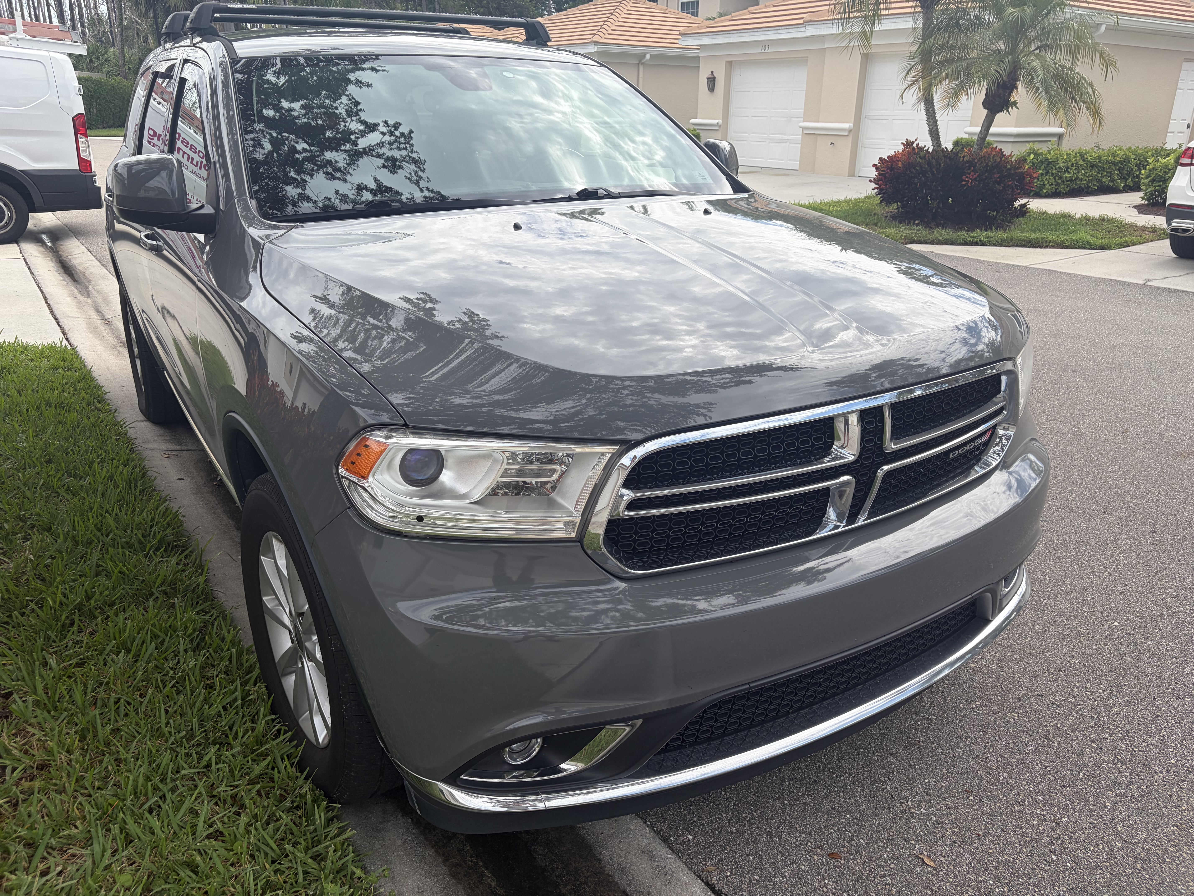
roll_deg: -1.0
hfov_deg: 67.3
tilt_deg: -20.9
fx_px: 897
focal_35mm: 26
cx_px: 597
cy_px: 448
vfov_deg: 53.1
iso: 50
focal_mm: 5.96
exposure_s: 1/1550
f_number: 1.6
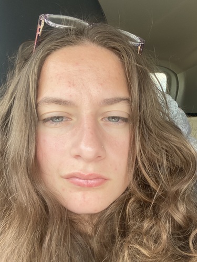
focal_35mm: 30
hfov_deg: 46.8
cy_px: 131
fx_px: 228
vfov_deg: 60.0
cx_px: 98
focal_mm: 2.71
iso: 32
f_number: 2.2
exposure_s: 1/122
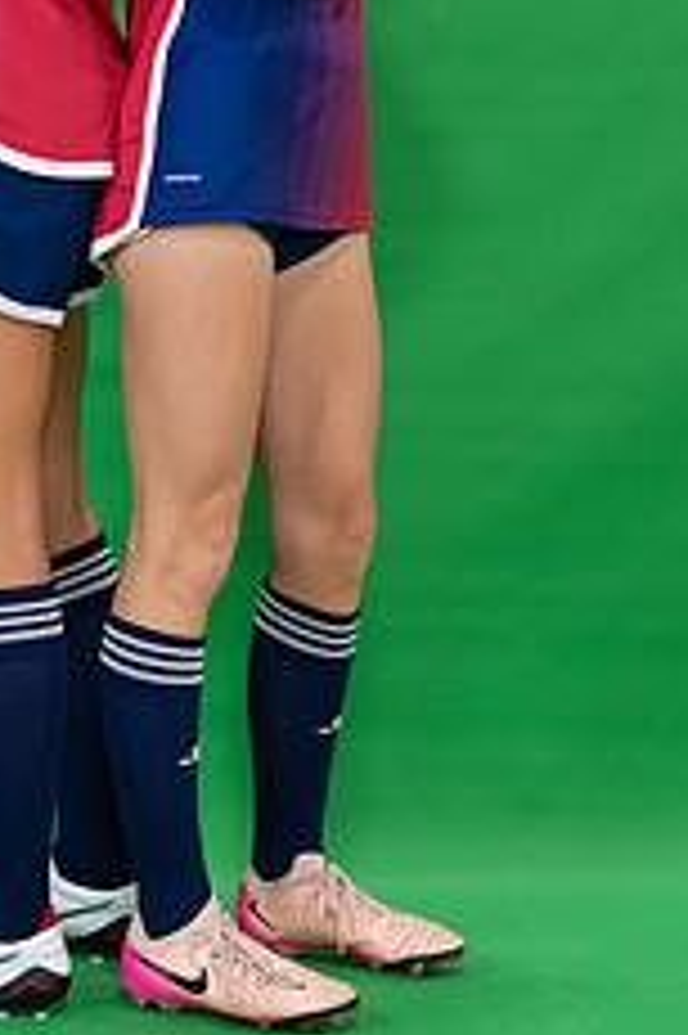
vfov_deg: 12.8
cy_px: 86
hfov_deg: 8.6
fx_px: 4565
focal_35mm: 159
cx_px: 133
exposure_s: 1/500
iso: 400
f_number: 1.2
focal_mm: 50
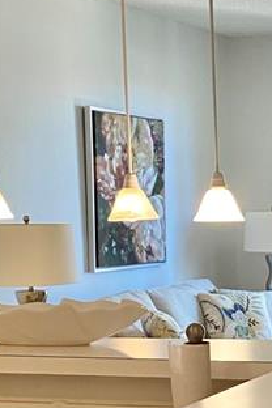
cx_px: 391
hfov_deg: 12.6
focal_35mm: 104
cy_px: 326
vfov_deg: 19.4
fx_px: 1179
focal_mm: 4.25
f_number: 1.8
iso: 80
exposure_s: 1/60
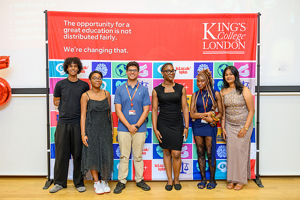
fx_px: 328
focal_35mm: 39
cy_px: 100
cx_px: 150
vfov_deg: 34.0
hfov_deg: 49.2
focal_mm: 39
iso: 1250
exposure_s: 1/200
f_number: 2.8
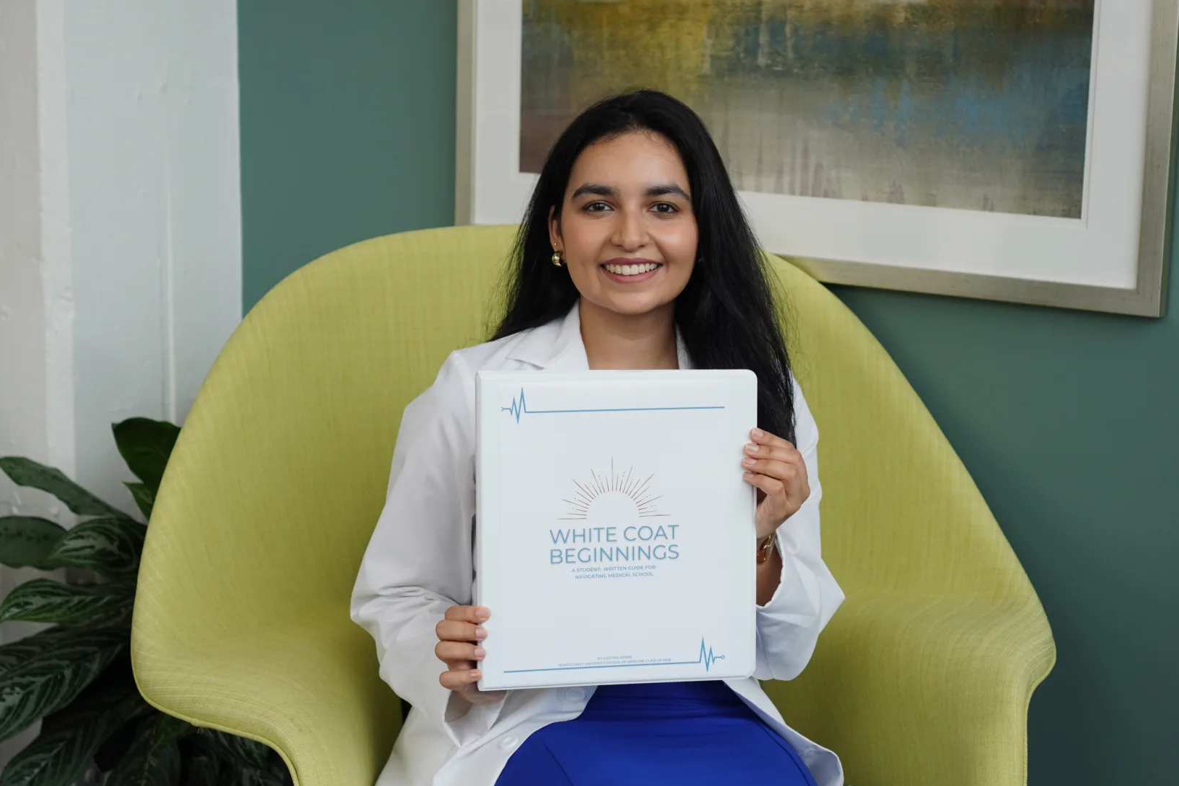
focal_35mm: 65
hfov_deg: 31.1
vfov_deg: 21.0
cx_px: 642
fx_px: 2116
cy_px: 403
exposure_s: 1/250
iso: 100
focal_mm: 35
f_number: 3.2
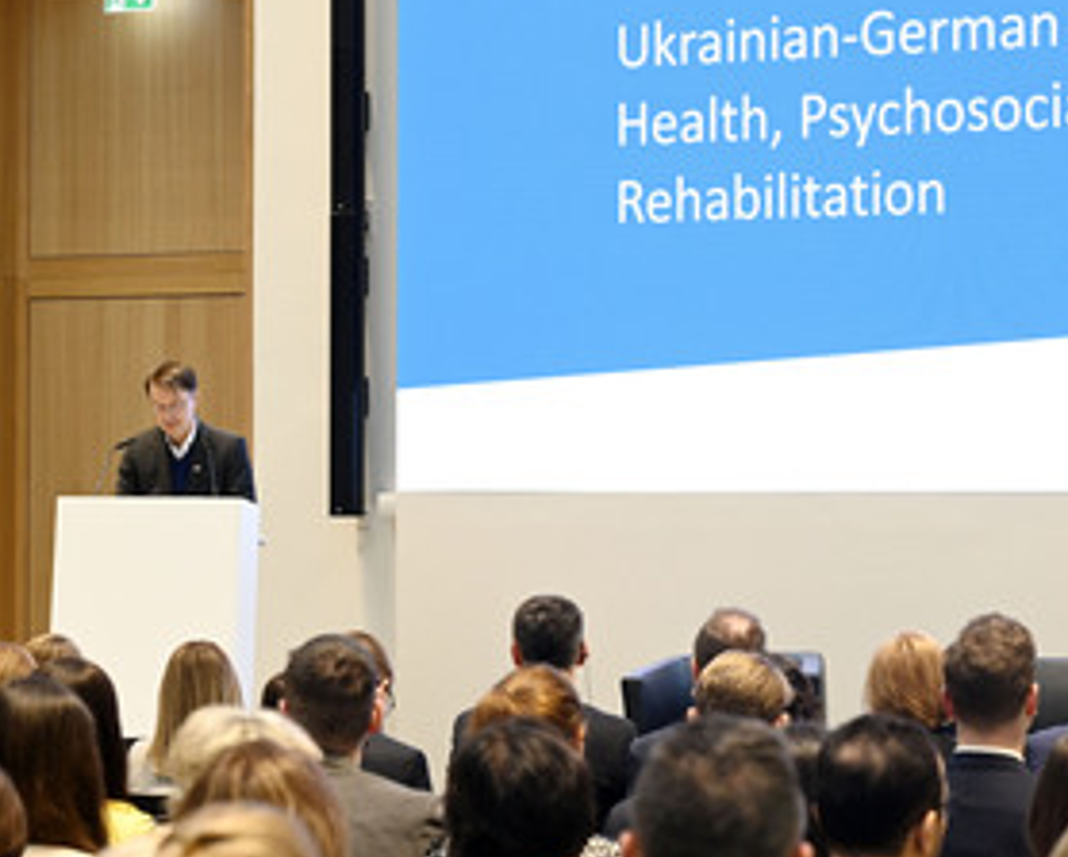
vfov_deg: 12.9
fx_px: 3797
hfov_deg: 15.9
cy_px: 400
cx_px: 774
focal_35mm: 120
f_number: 5
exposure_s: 1/125
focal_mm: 79
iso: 1600
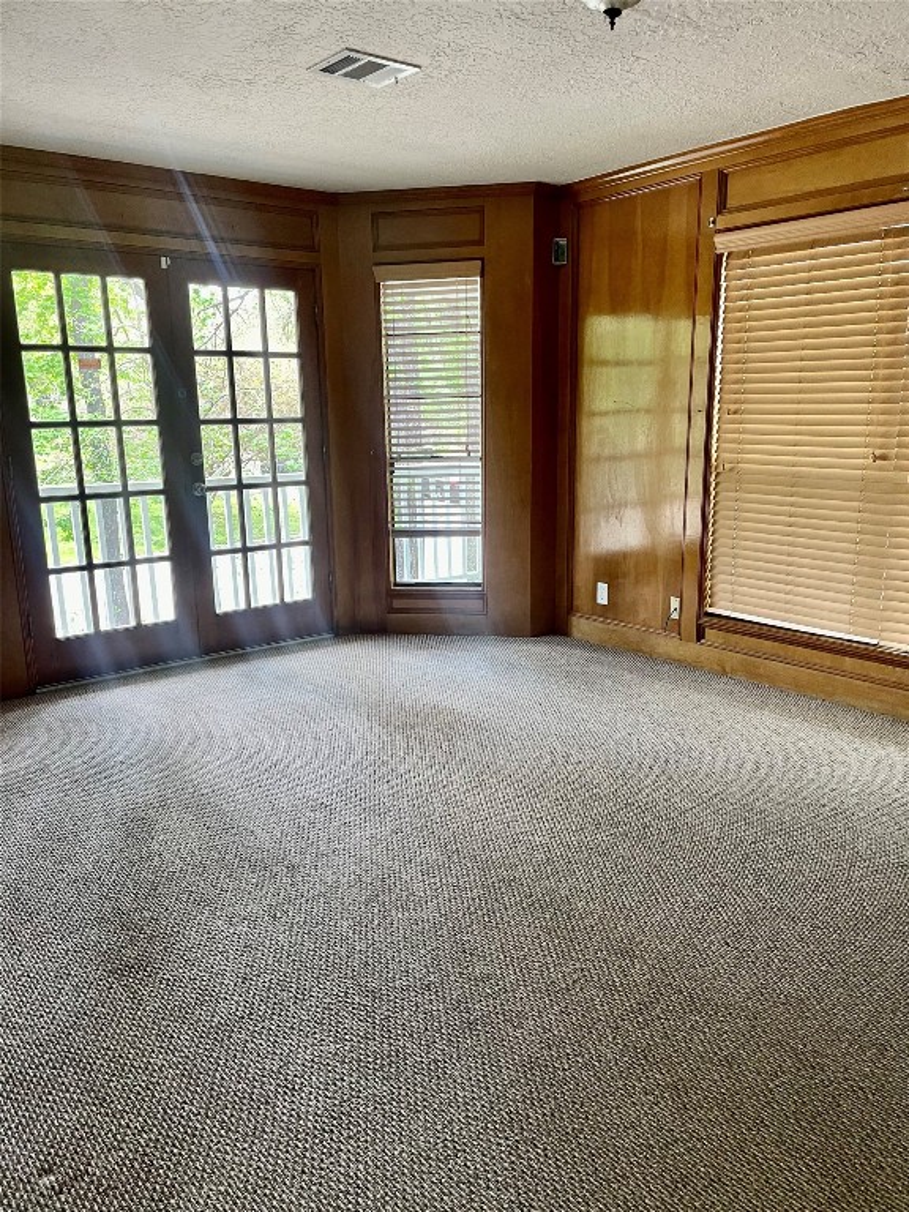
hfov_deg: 53.1
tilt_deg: -13.6
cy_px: 606
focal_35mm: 26
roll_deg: +1.6
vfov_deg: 67.3
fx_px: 910
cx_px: 454
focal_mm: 4.2
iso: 100
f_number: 1.6
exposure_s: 1/60
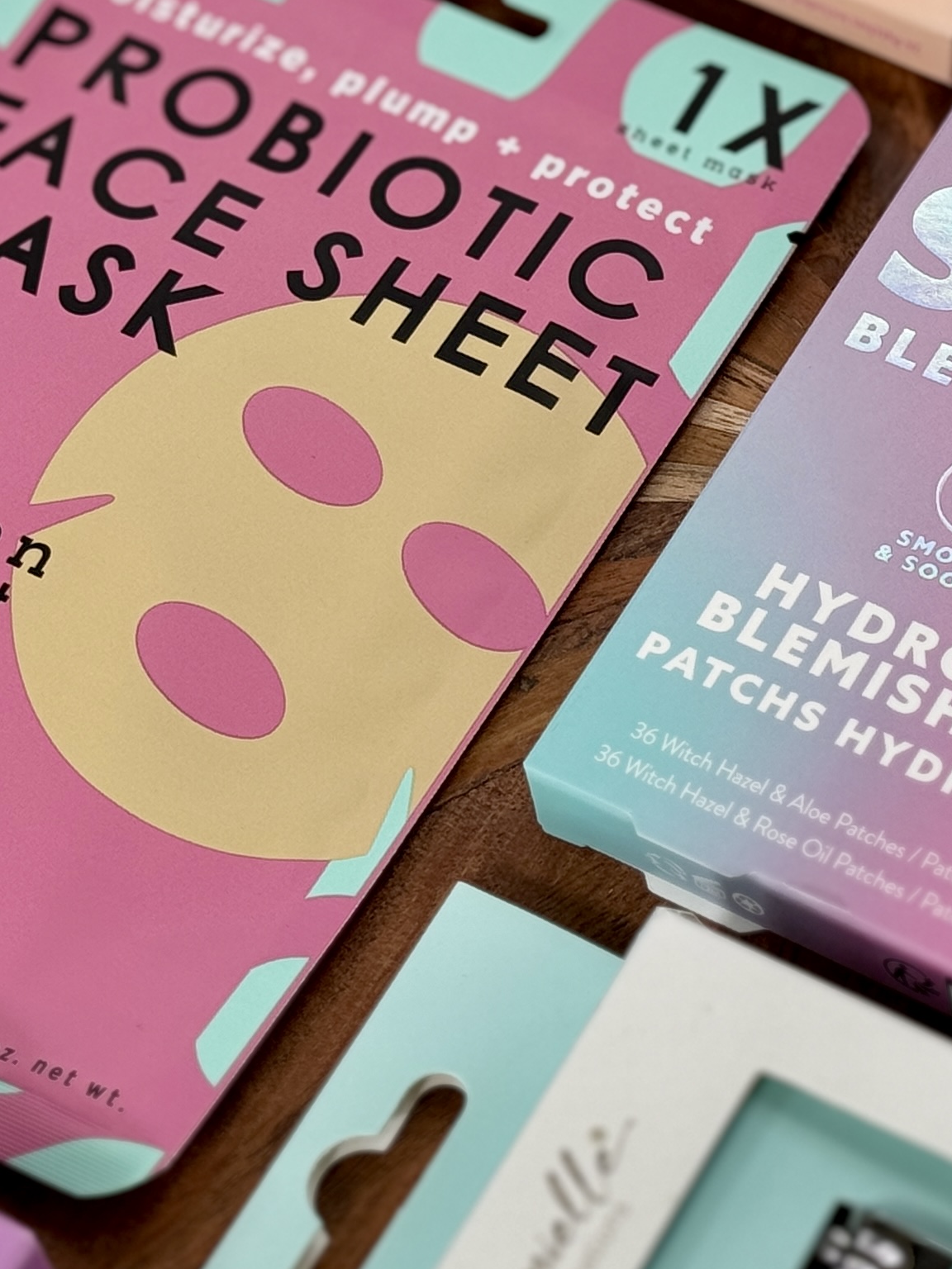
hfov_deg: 11.7
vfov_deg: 15.6
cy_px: 362
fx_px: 4620
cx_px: 700
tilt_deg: -54.1
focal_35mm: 126
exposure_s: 1/100
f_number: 1.78
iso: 50
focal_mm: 6.76
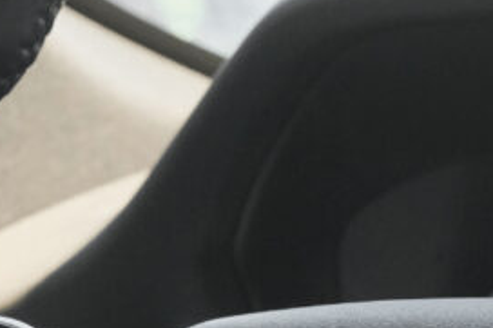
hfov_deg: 8.0
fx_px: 3504
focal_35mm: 256
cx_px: 451
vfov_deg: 5.3
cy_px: 579
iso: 2000
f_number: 9
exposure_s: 1/125
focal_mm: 45
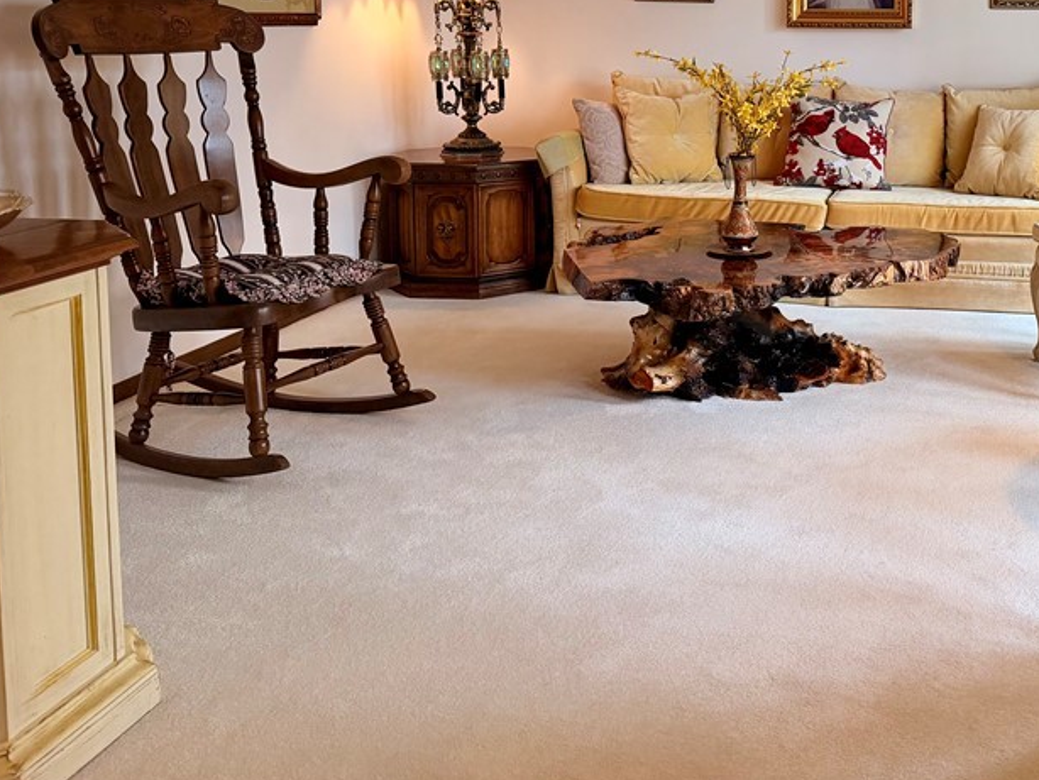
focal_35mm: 40
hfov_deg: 44.7
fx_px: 1201
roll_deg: -1.2
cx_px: 817
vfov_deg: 34.8
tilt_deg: -7.3
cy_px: 152
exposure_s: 1/120
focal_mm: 6.76
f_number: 1.78
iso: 250
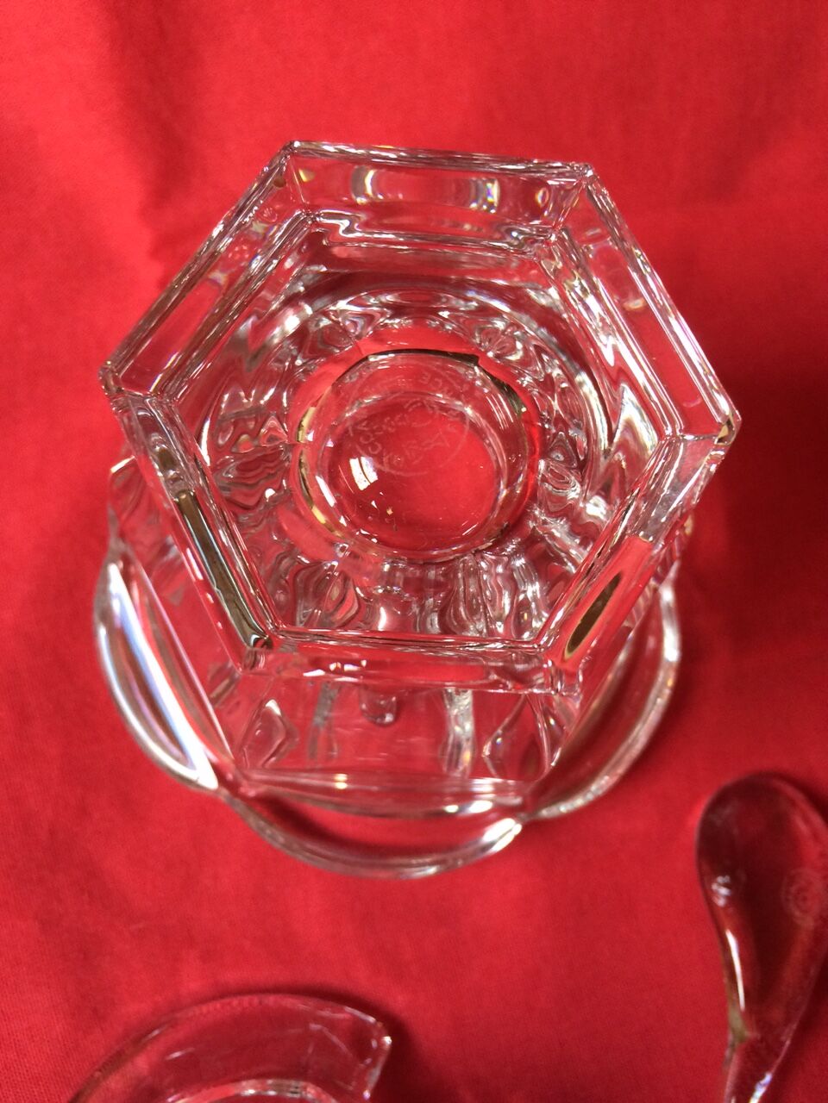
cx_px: 414
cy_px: 552
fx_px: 925
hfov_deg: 48.2
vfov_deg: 61.7
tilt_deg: -77.9
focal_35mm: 29
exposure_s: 1/33
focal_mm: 4.15
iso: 160
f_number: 2.2
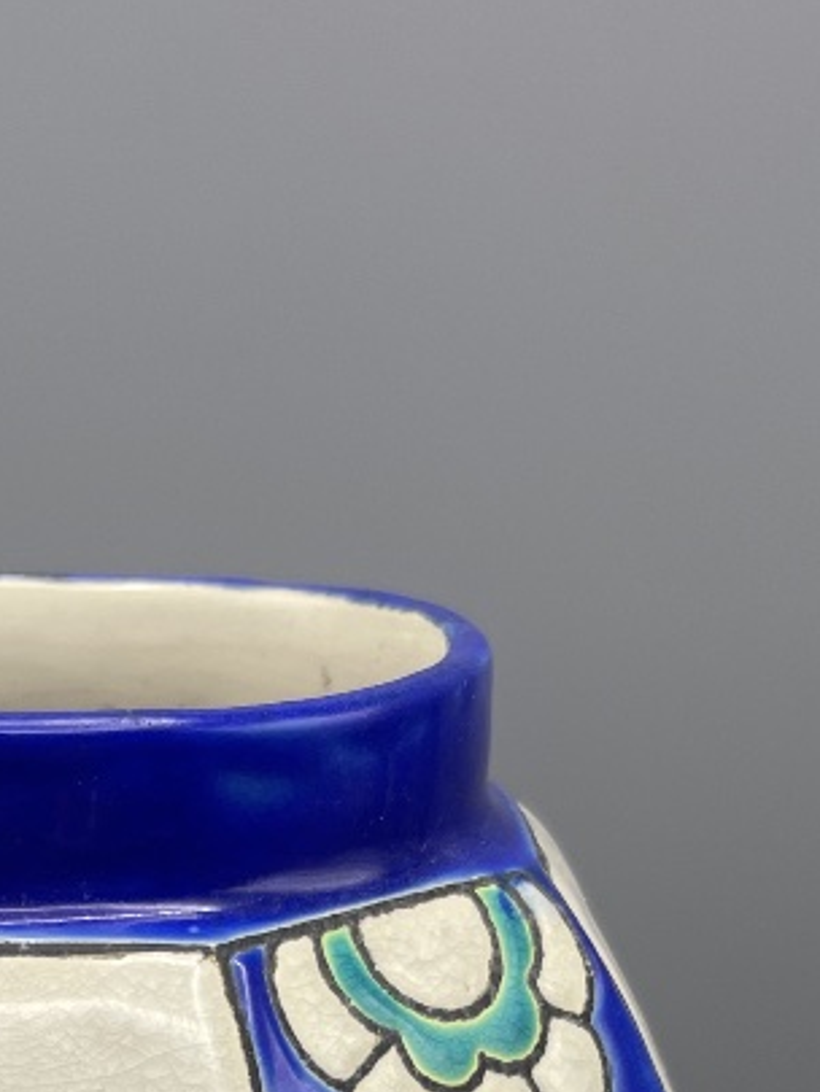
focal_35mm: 77
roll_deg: +0.0
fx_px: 2431
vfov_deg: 21.8
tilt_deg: -27.8
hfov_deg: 18.8
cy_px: 1561
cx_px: 73
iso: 32
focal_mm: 4.2
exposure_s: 1/479
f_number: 1.6
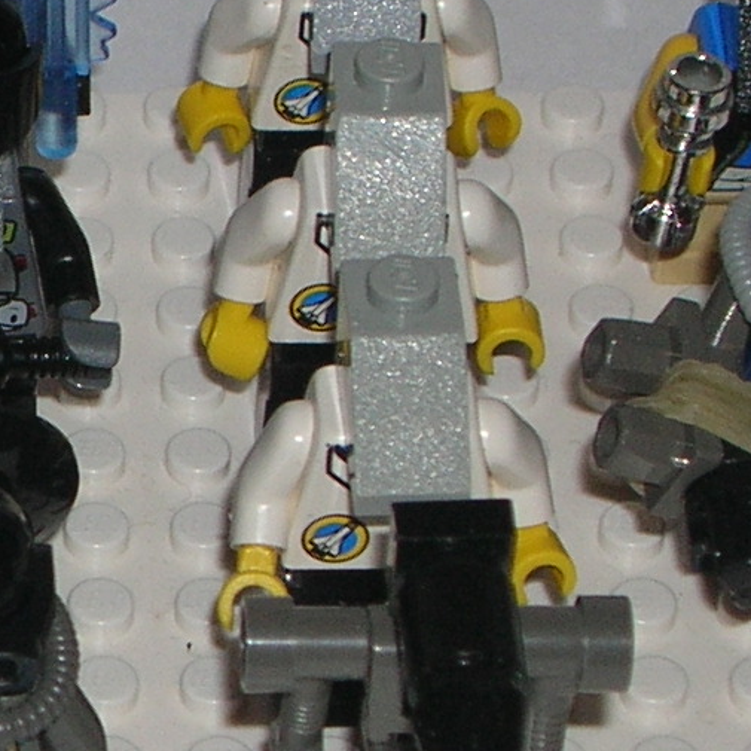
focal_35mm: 248
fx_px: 6087
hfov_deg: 6.9
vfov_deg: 7.1
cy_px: 477
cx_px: -425
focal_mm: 10.2
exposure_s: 1/60.1
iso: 50
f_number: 3.6
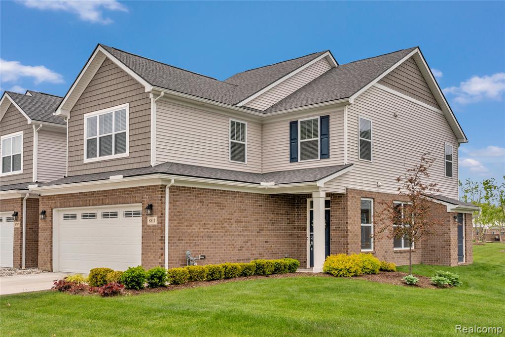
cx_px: 252
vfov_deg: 35.6
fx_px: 523
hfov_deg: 51.5
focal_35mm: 37
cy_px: 168
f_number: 6.3
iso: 250
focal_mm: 37.3
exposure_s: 1/800
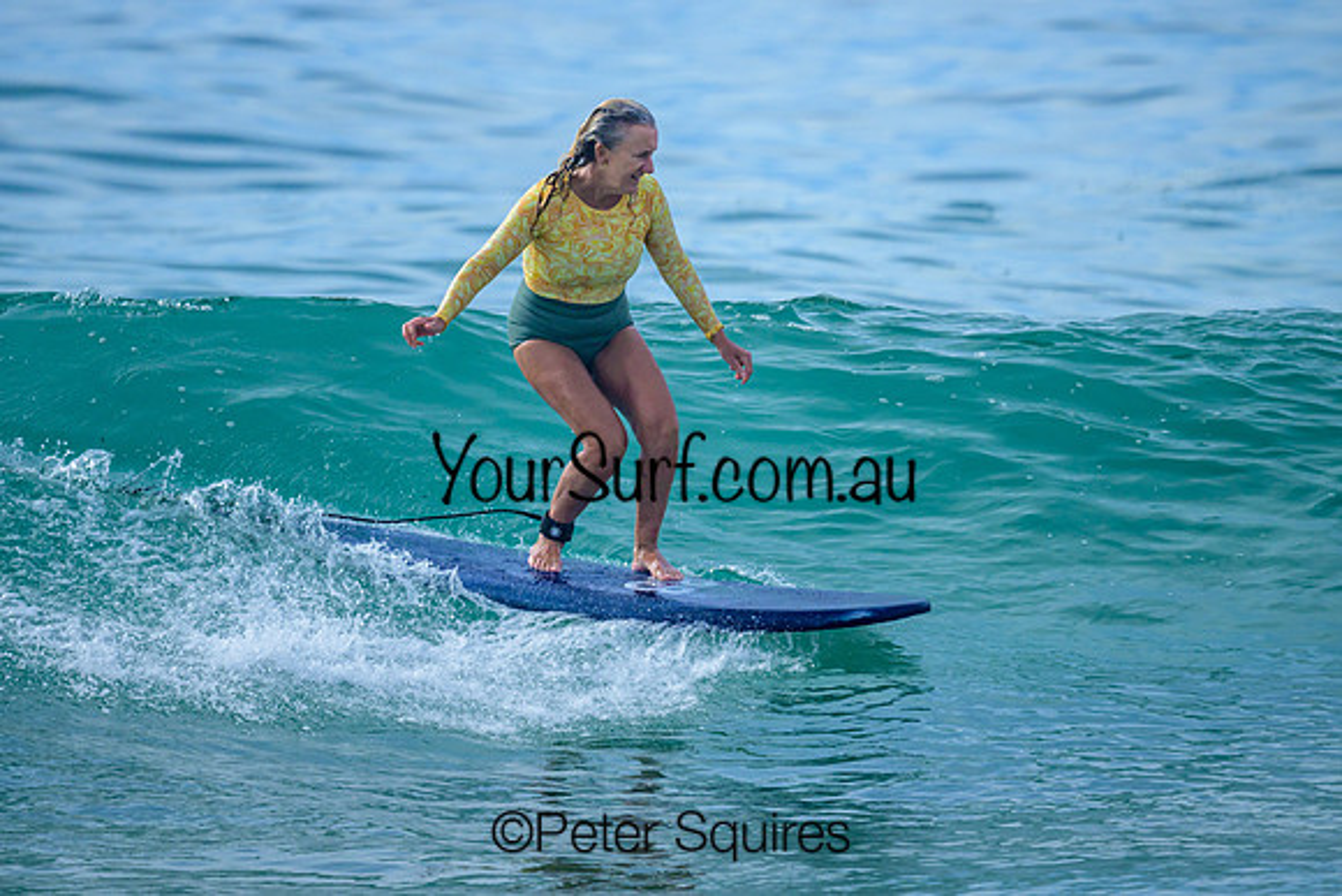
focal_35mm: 1073
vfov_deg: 1.3
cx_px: 601
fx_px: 40007
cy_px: 311
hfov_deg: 1.9
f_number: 6.3
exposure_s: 1/3200
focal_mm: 800
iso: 400
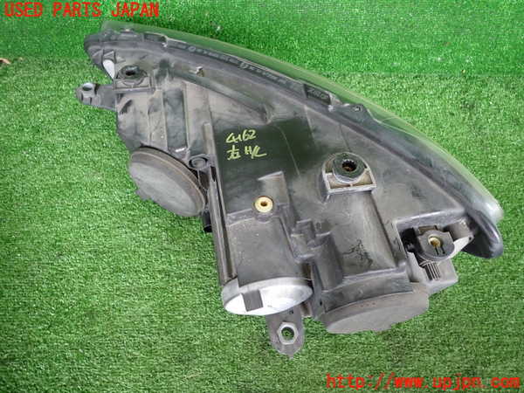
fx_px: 378
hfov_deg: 69.4
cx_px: 262
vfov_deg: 54.9
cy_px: 196
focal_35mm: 25
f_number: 2
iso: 200
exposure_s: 1/40
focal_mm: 4.5
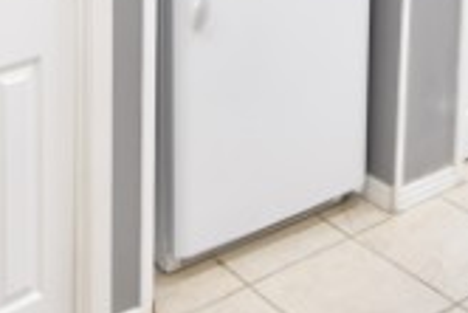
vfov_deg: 18.3
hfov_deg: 30.9
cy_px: -178
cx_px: 240
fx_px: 846
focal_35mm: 65
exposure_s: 1/60
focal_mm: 10
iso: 500
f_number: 4
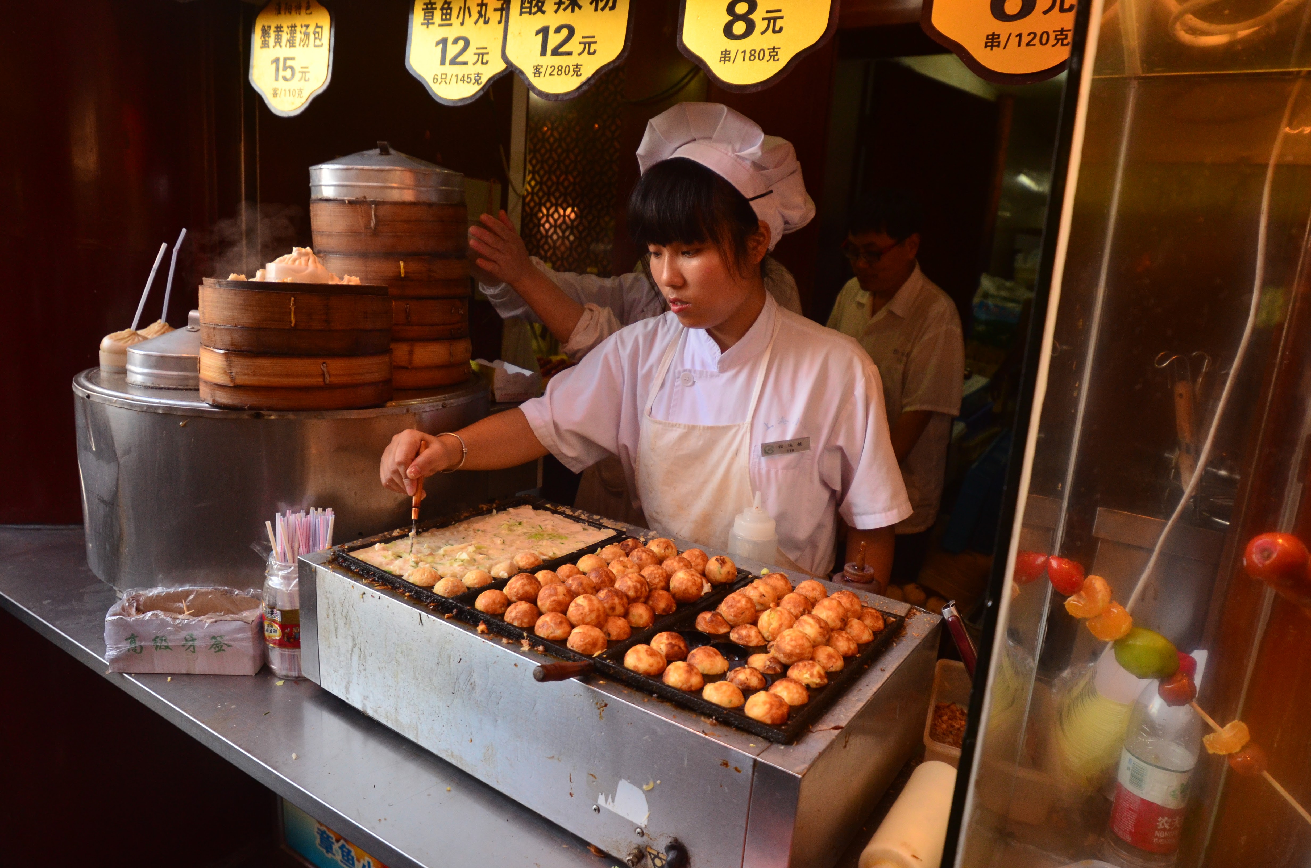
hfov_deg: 81.3
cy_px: 434
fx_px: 763
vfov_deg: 59.3
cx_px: 656
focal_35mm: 21
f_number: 2.8
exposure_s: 1/320
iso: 800
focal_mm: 14
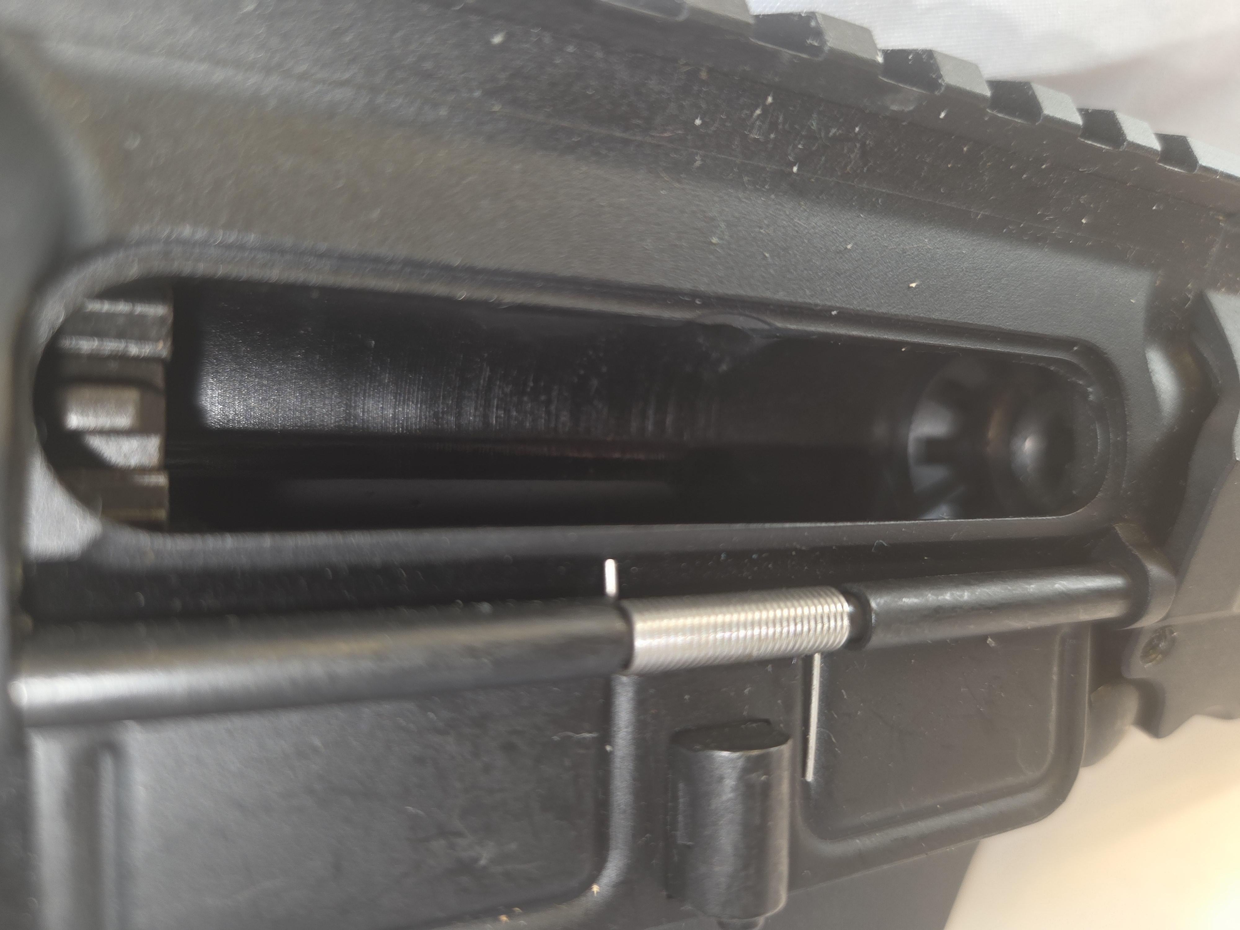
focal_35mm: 23
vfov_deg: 58.9
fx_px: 824
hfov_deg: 73.9
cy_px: 465
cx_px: 620
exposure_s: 1/60
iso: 160
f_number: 1.8
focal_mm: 5.4
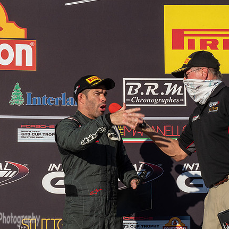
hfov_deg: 17.0
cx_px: 138
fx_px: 763
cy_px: 100
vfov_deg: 17.1
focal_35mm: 102
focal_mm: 38
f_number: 16
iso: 200
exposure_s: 1/160
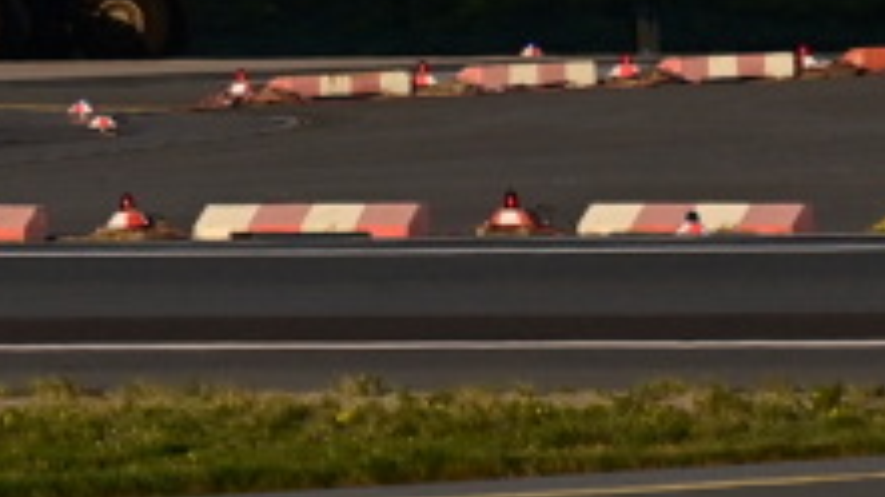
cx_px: 68
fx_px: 35976
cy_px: -449
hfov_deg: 1.4
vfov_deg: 0.8
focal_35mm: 1534
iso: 280
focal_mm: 270
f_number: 5
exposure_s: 1/2000
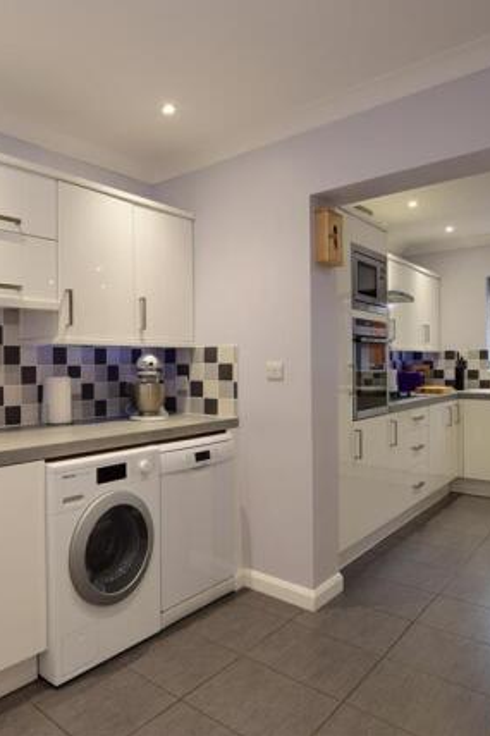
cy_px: 362
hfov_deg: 51.1
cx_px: 86
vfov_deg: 76.1
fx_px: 470
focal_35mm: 23
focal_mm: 10
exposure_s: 1/15
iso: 400
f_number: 7.1
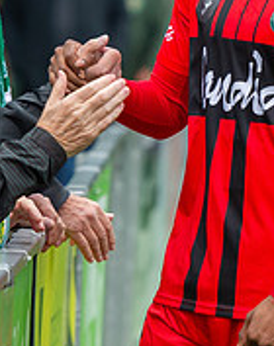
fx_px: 6839
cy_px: 82
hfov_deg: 2.3
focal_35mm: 670
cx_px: 303
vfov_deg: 2.9
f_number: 4
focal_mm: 170
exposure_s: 1/800
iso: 1600
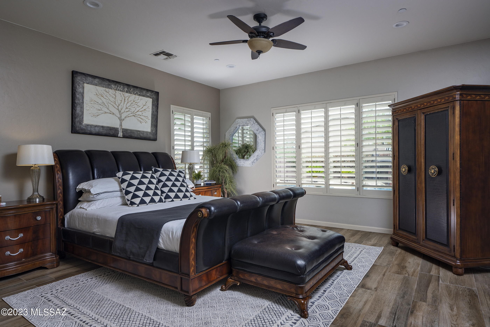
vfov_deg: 61.9
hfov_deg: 84.0
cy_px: 164
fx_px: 272
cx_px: 245
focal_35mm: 20
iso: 200
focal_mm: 20
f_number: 7.1
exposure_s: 1/60
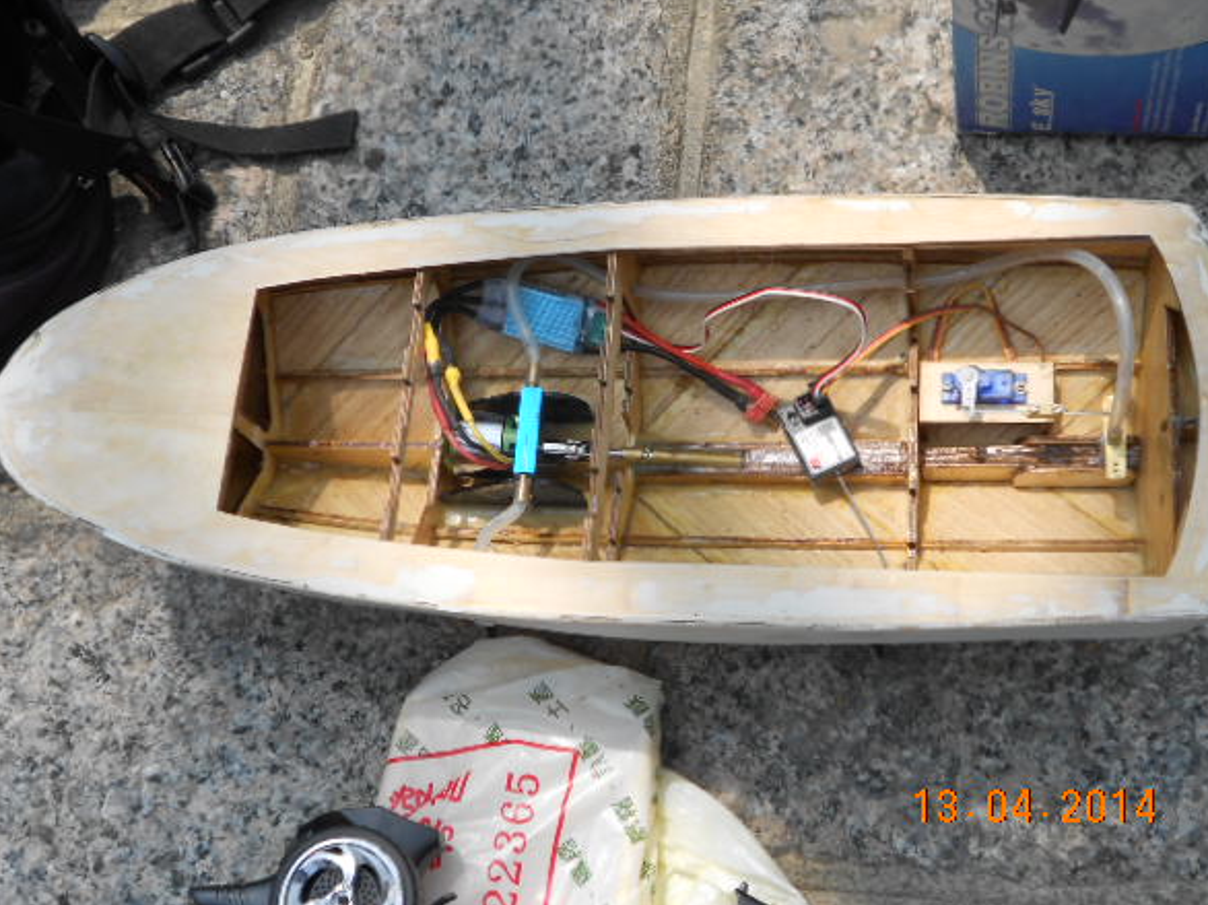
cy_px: 412
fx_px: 1639
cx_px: 606
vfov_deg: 30.8
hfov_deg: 40.4
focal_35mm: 47
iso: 80
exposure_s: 1/500
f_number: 4.2
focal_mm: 7.9
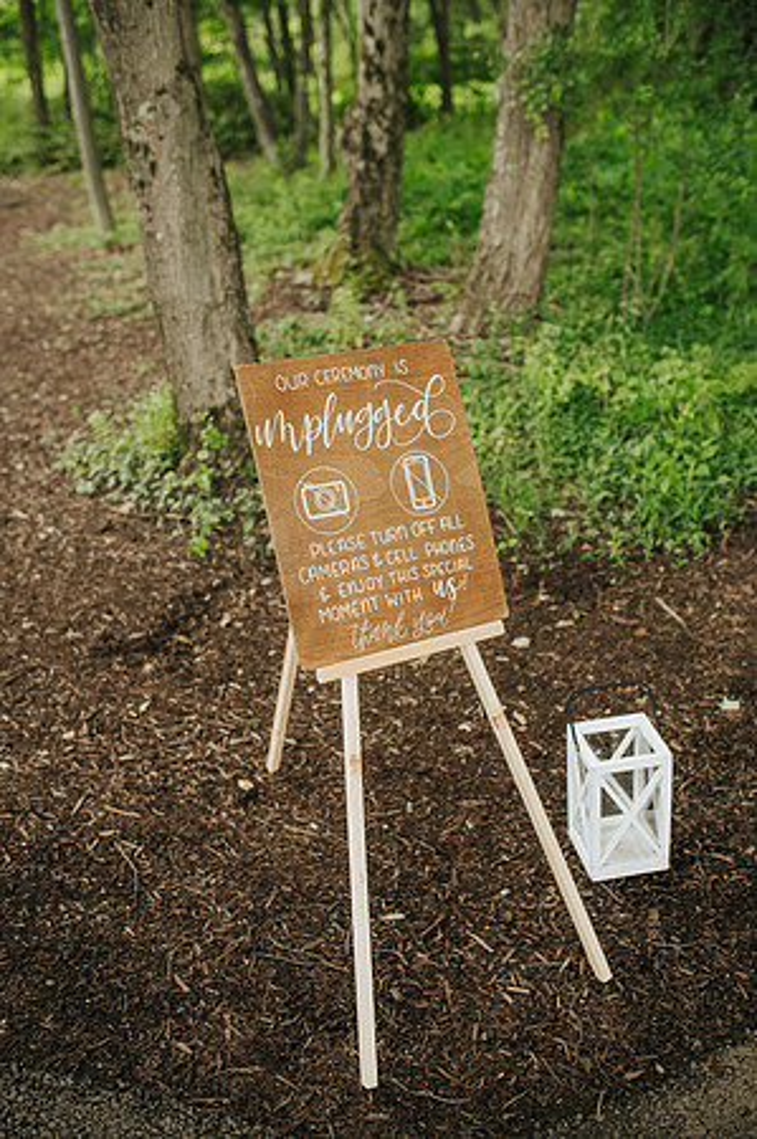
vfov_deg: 54.5
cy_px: 570
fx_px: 1106
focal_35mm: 35
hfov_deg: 37.8
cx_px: 378
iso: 400
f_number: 2.8
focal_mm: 35
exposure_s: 1/250
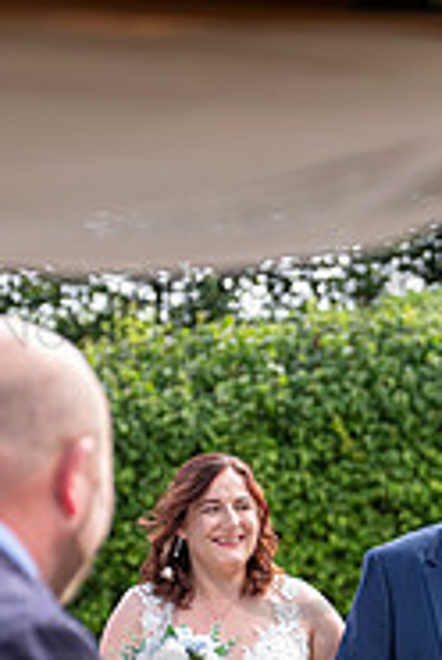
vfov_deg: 8.2
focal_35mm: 250
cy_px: 631
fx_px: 4587
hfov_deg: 5.5
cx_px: 324
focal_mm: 68.7
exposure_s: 1/640
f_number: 3.2
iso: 200
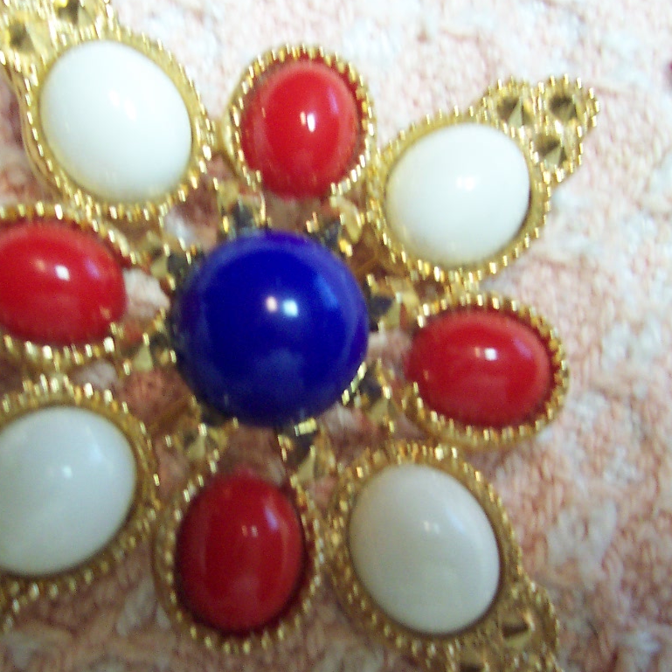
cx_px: 274
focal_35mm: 51
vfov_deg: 33.4
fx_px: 1120
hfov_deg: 33.3
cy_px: 368
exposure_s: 1/30
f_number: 2.8
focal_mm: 5.6
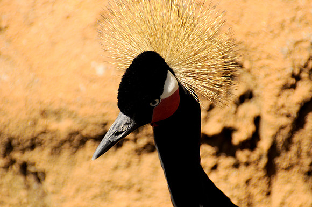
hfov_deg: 6.9
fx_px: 2596
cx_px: 156
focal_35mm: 300
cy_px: 104
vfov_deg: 4.6
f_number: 6.3
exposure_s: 1/1000
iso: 280
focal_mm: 200
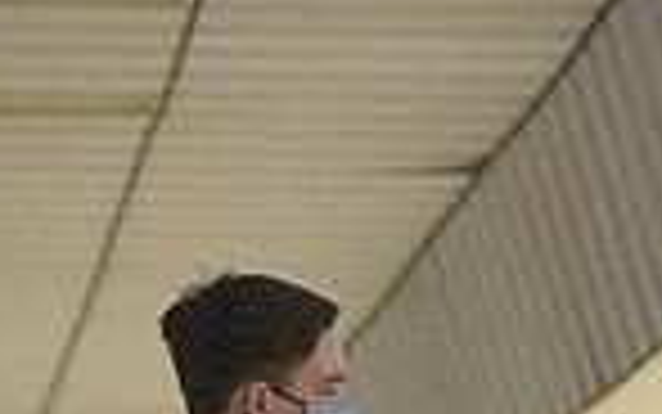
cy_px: 821
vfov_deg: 2.7
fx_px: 8735
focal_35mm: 484
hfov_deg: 4.3
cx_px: 239
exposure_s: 1/1000
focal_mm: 120
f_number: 4
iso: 10000
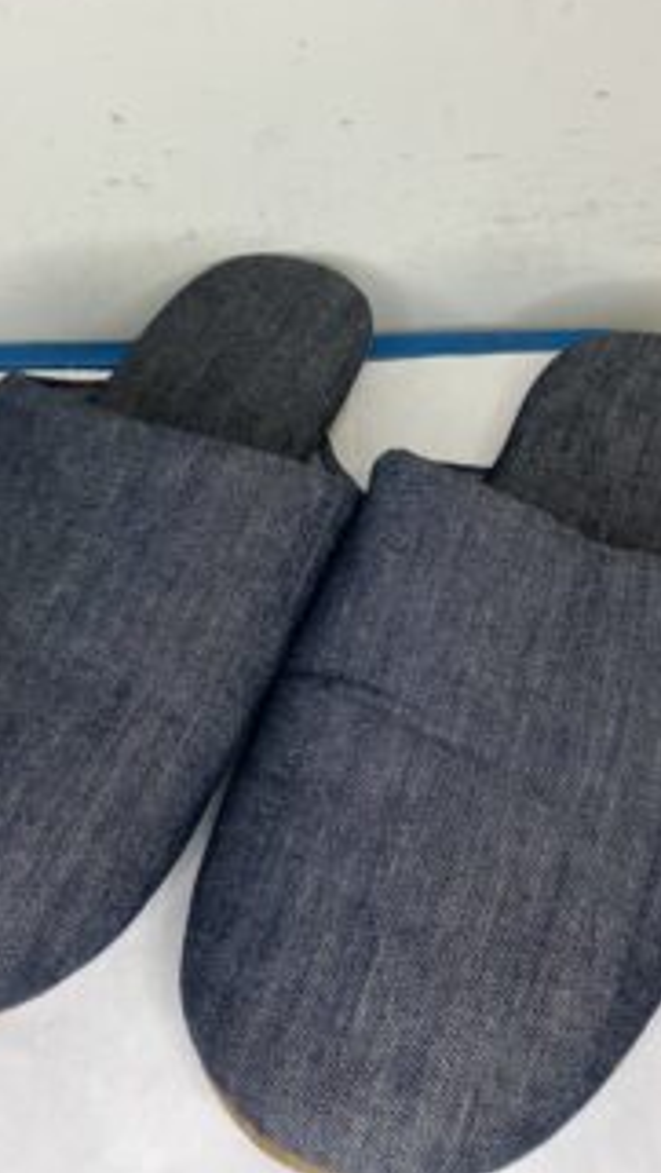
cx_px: 281
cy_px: 504
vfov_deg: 52.6
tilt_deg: -50.7
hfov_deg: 31.2
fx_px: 1182
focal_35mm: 38
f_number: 1.8
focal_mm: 3.99
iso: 50
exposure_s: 1/50
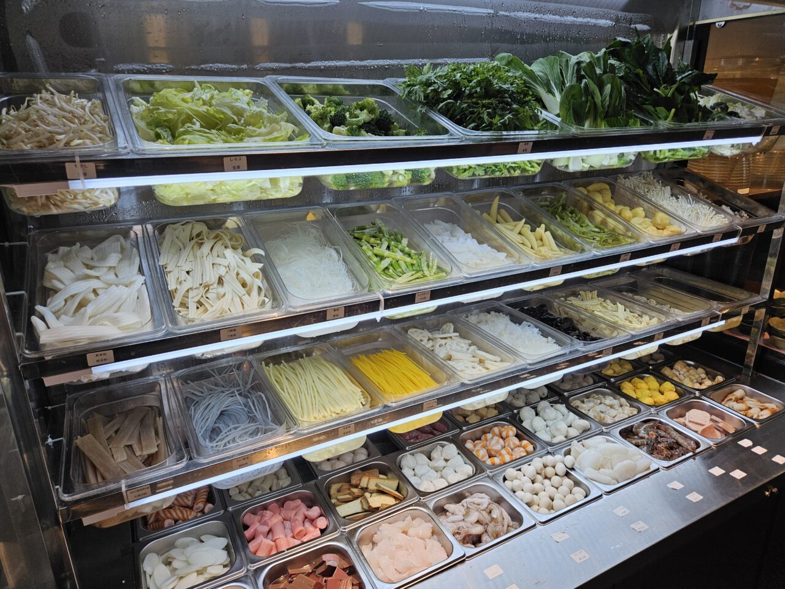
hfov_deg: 73.9
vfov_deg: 58.9
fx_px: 522
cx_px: 392
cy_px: 294
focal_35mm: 23
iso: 40
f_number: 1.8
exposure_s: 1/180
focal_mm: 5.4
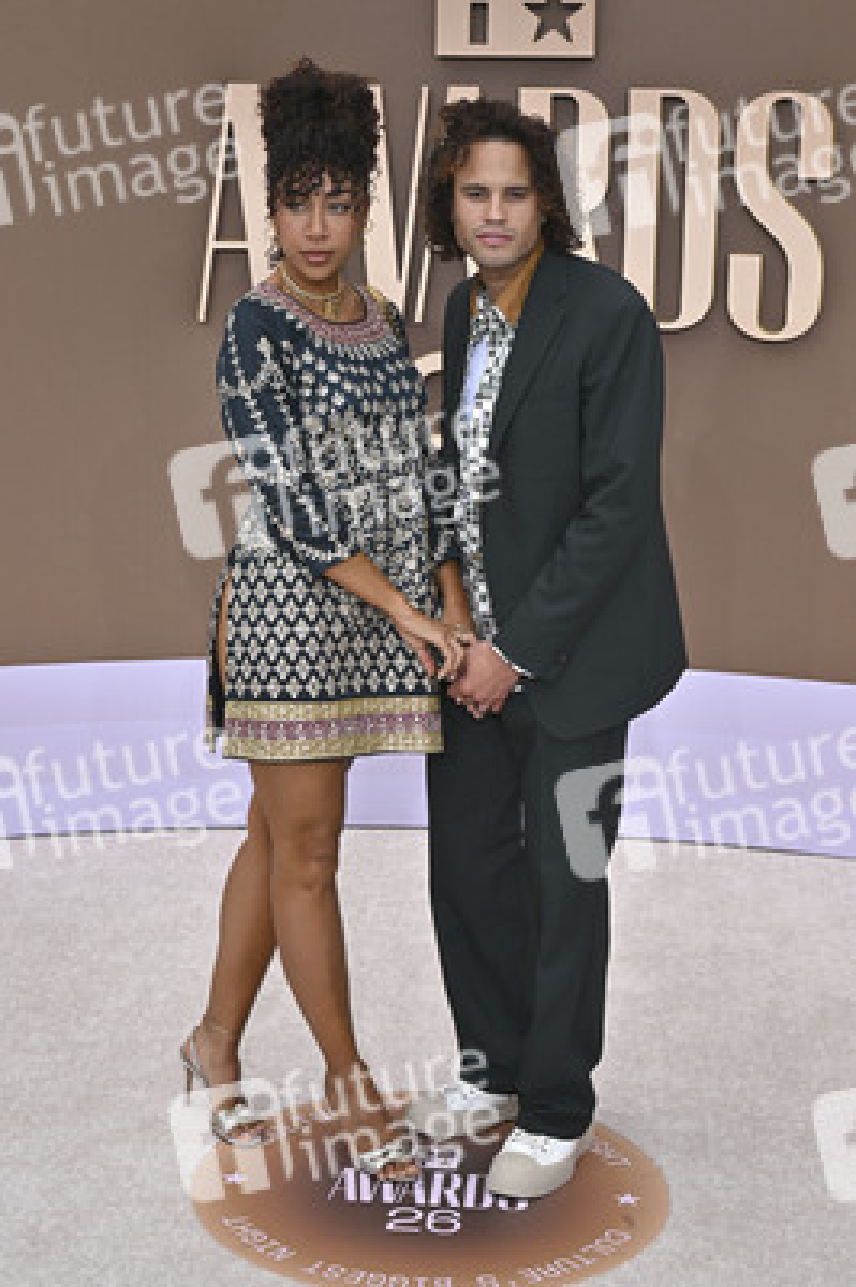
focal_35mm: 56
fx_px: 2001
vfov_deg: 35.7
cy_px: 644
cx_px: 428
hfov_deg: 24.2
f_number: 10
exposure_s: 1/320
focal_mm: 56
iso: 250
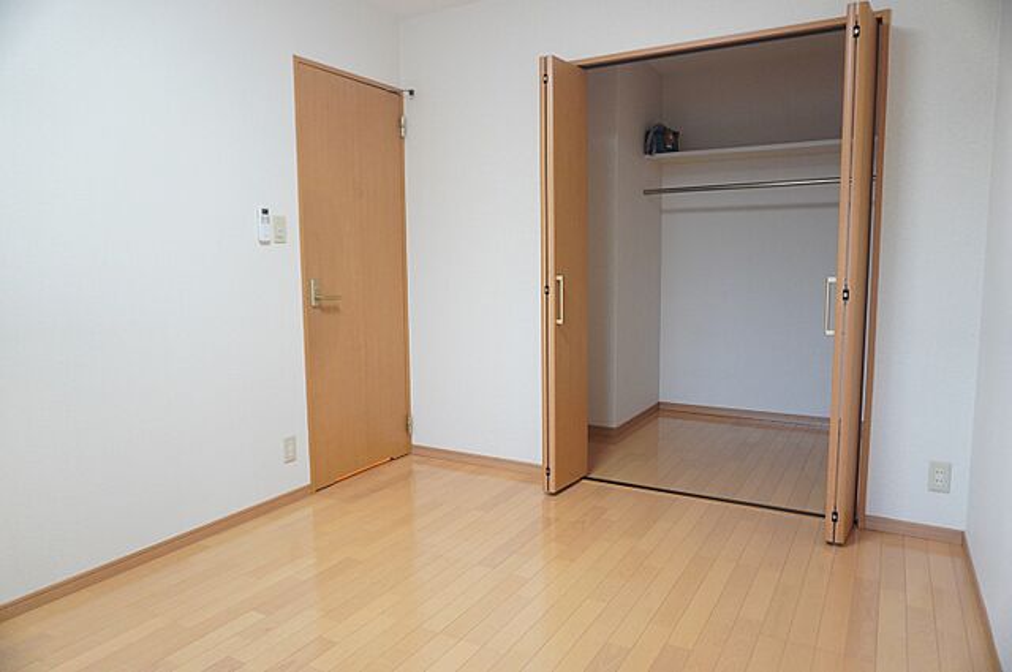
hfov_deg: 73.8
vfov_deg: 53.0
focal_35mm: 24
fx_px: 674
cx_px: 506
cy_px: 336
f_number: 3.5
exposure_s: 1/30
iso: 1250
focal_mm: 16
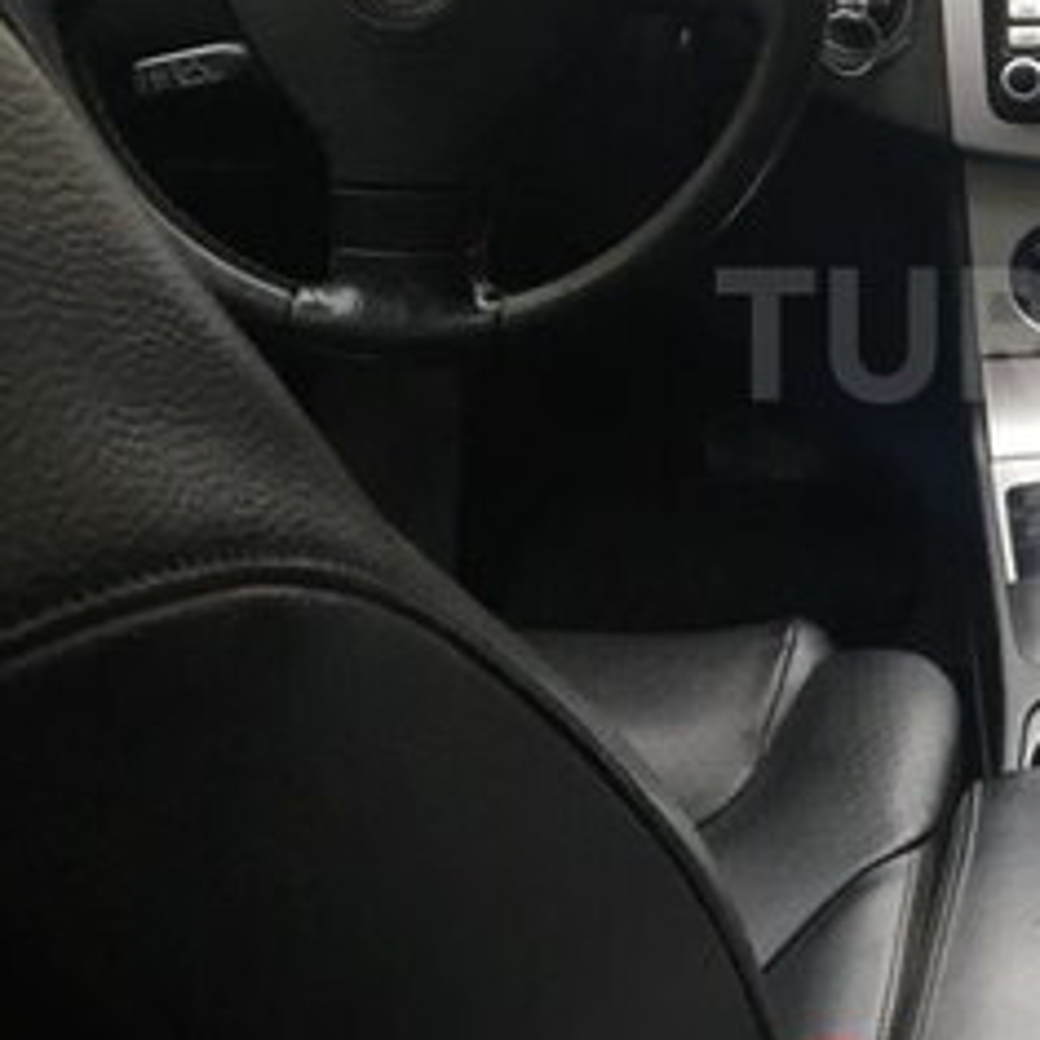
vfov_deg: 23.9
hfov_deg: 22.5
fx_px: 2447
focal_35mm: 72
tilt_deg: -20.9
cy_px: 334
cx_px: 1168
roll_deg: +0.7
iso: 32
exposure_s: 1/33
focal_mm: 4.15
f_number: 2.2
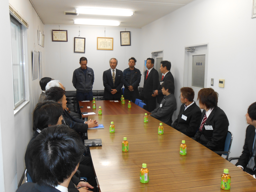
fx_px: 251
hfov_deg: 54.0
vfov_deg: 41.8
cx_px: 128
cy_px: 96
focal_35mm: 34
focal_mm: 6
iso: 200
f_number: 3.9
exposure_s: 1/30
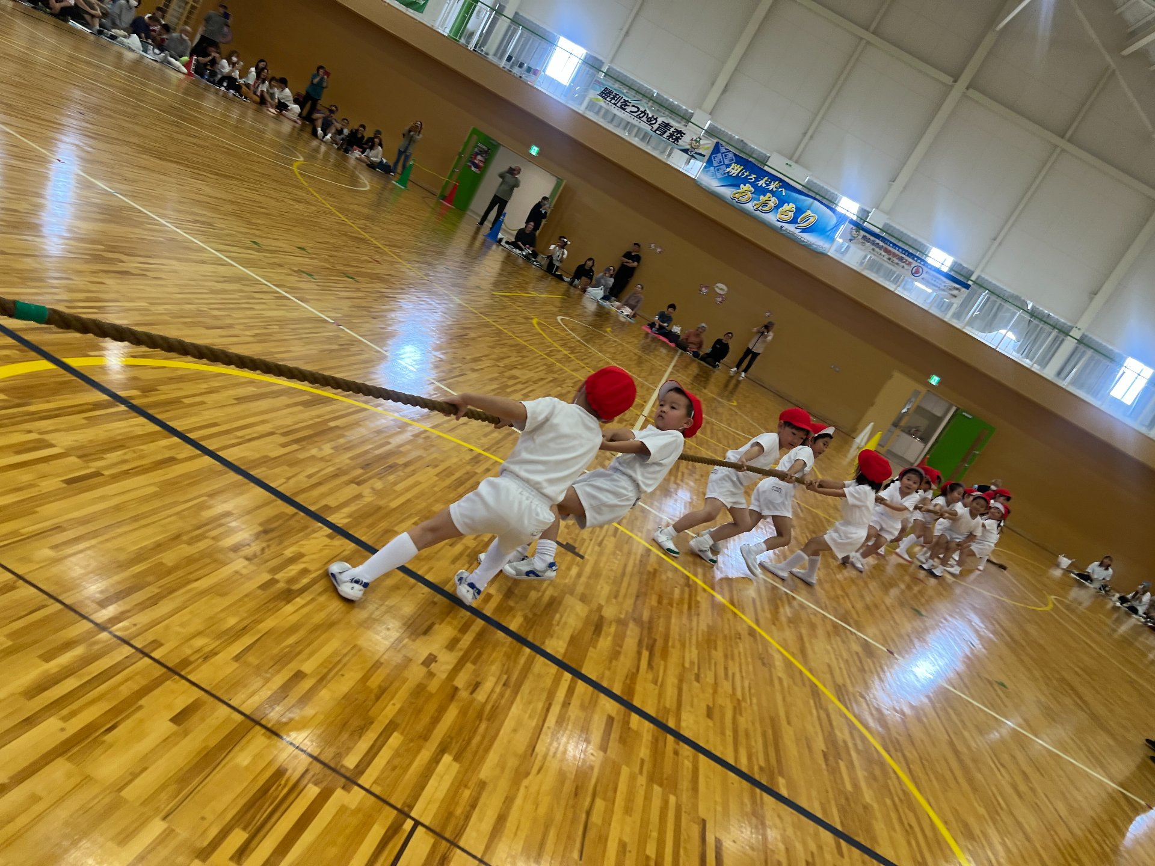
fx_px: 868
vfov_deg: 53.1
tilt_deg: -9.3
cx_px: 578
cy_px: 433
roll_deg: -31.5
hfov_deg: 67.3
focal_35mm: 26
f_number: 1.5
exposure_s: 1/100
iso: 50
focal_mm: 5.7
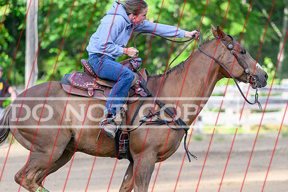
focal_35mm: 214
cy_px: 125
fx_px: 1711
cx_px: 129
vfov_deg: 6.4
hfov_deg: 9.6
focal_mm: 145
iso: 640
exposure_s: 1/2500
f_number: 2.8
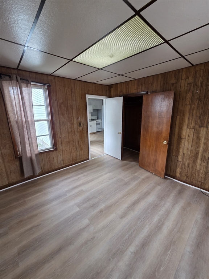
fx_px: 105
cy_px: 140
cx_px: 104
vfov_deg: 106.2
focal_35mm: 13
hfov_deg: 89.9
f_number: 2.2
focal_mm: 2.2
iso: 160
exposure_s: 1/60
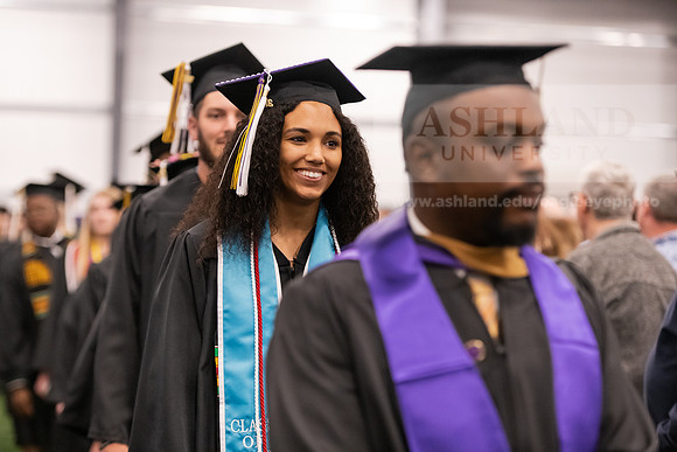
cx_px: 338
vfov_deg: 13.0
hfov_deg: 19.5
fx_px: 1975
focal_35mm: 105
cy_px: 226
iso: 3200
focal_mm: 105
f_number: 3.2
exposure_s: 1/200
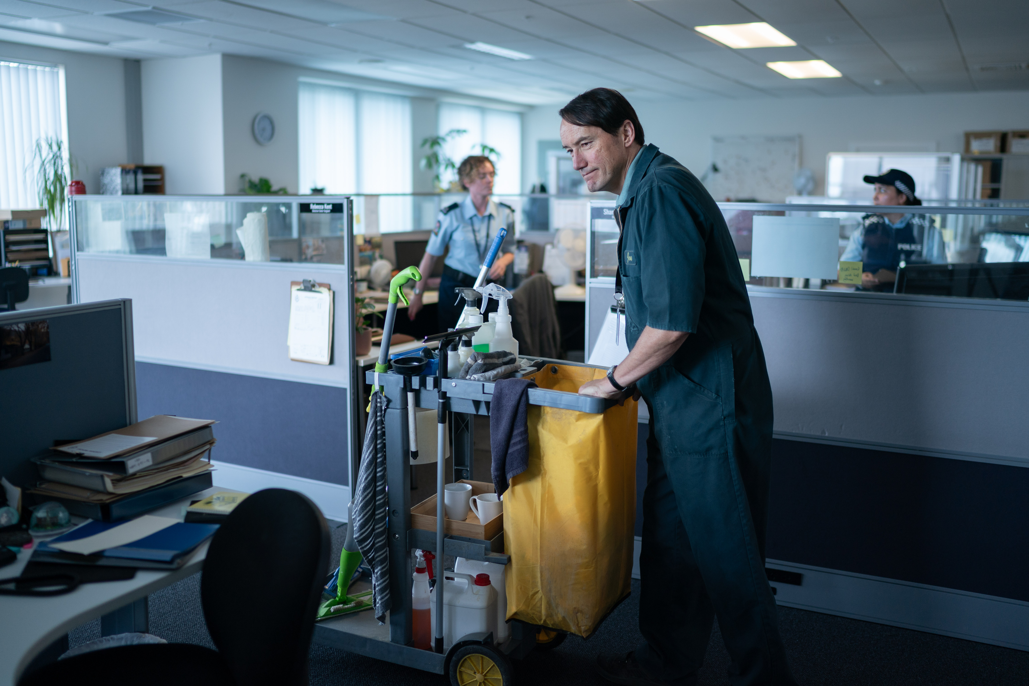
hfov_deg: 54.4
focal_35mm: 35
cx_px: 514
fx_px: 1000
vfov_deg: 37.9
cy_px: 343
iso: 320
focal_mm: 35
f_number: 1.6
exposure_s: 1/250
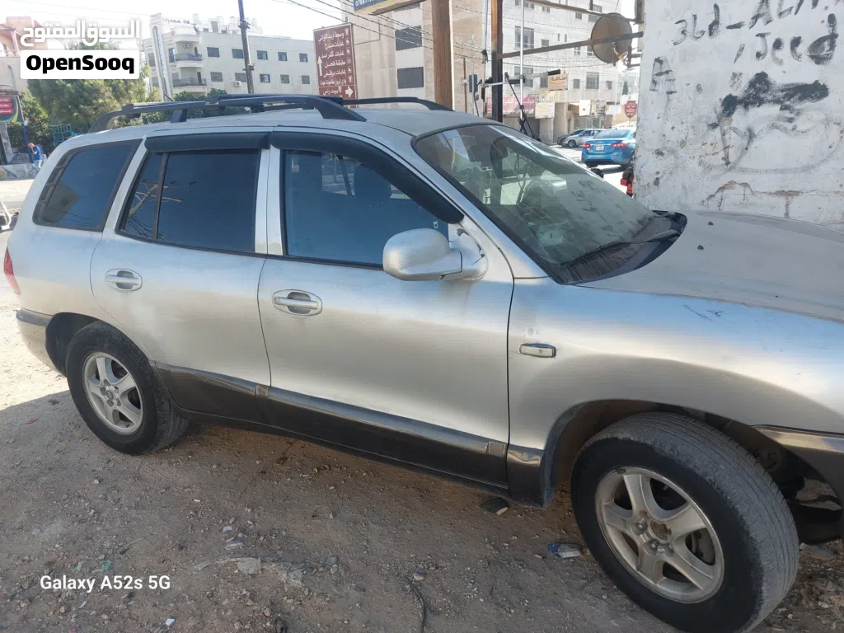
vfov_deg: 54.9
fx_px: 610
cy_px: 316
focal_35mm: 25
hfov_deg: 69.4
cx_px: 422
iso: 25
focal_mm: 5.23
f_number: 1.8
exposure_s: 1/237
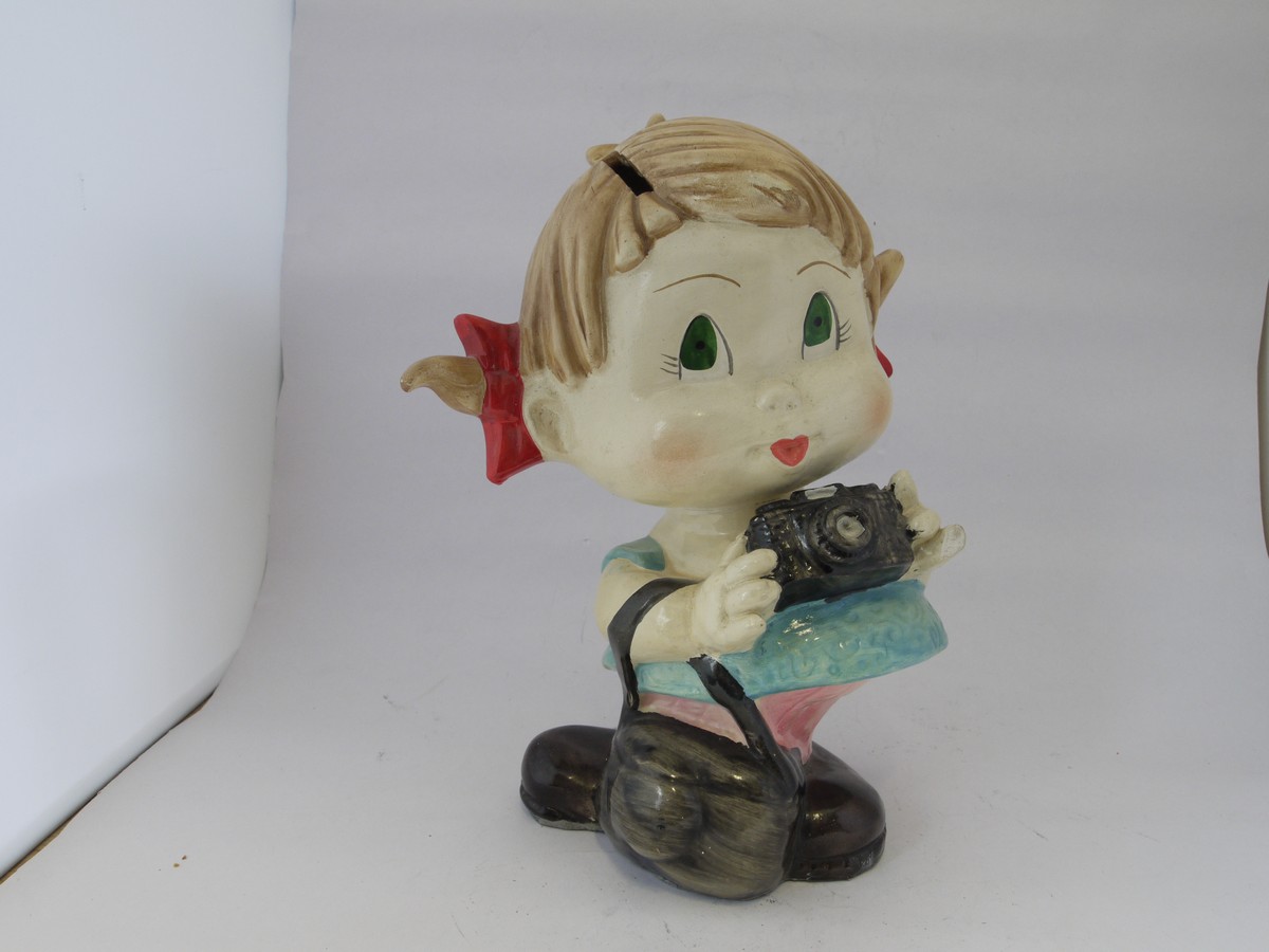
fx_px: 1100
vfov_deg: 46.8
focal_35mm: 30
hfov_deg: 60.0
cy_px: 476
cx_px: 634
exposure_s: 1/10
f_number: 10
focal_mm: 15
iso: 400
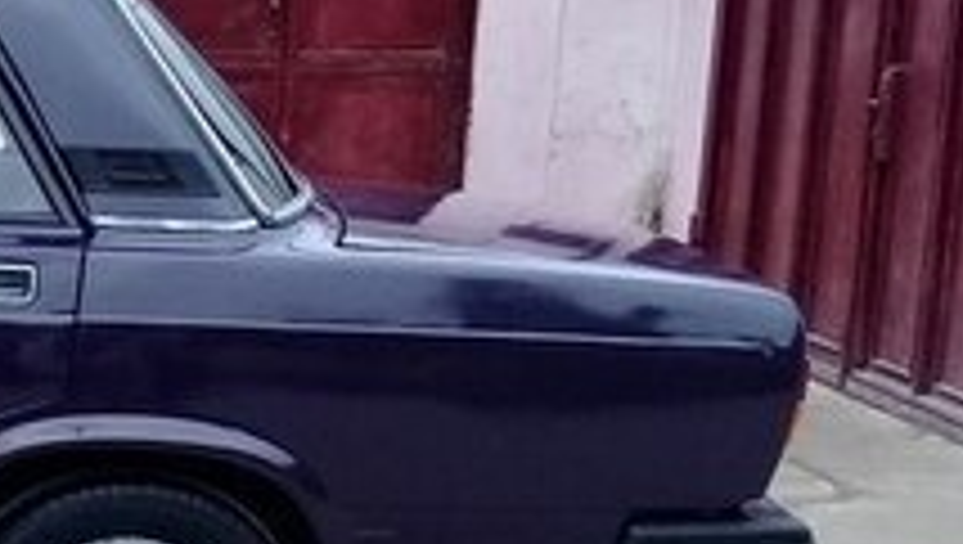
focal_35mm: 104
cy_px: 492
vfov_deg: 11.6
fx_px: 2659
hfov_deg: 18.2
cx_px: -490
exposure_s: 1/153
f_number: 2.2
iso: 64
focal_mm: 3.3
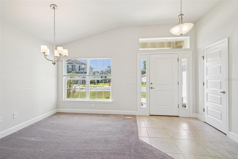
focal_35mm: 16
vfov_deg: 73.7
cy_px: 80
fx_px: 106
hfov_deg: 96.8
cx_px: 119
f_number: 8
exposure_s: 1/125
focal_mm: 16
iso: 400
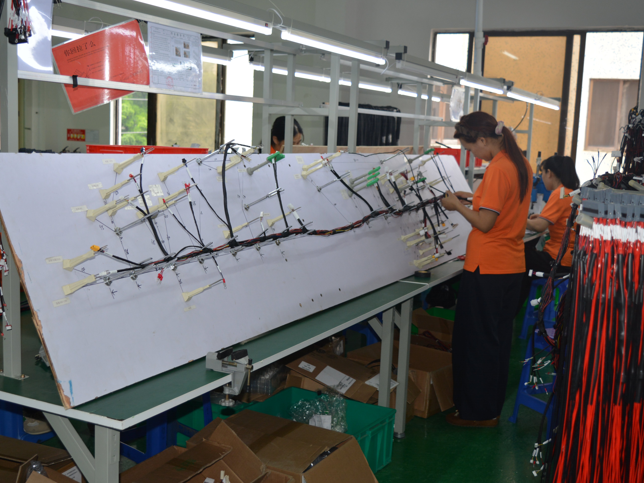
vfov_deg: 32.9
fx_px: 819
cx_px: 309
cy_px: 243
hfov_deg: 42.9
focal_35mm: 44
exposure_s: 1/125
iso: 320
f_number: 4
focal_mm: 26
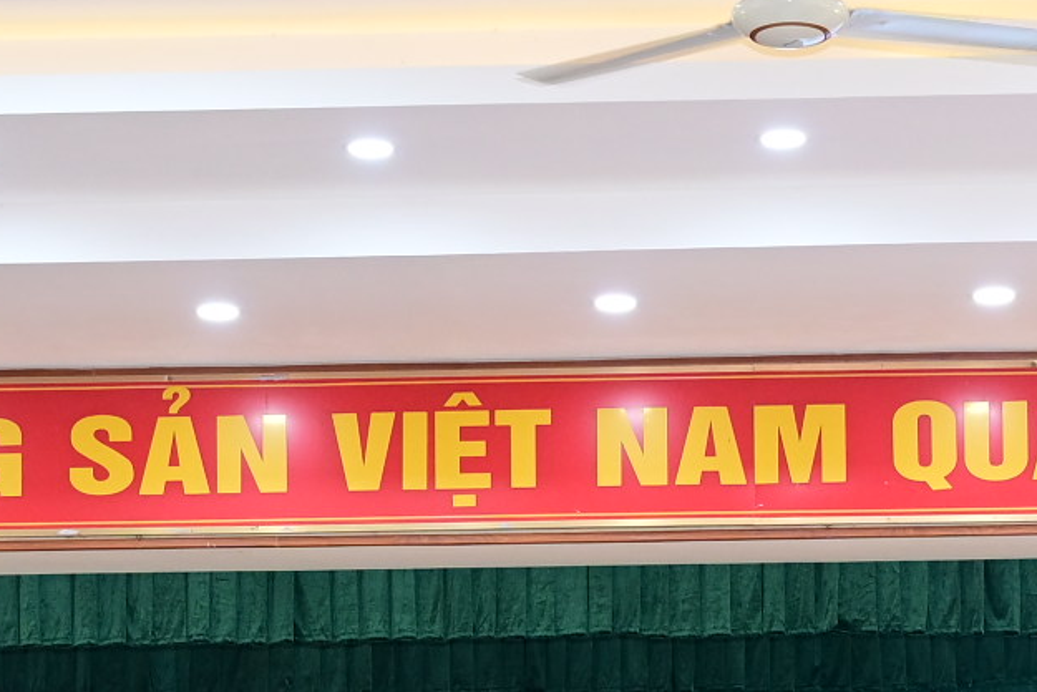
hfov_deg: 13.7
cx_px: 707
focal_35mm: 150
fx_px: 4322
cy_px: 1343
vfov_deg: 8.7
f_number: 4
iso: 1000
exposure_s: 1/160
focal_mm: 31
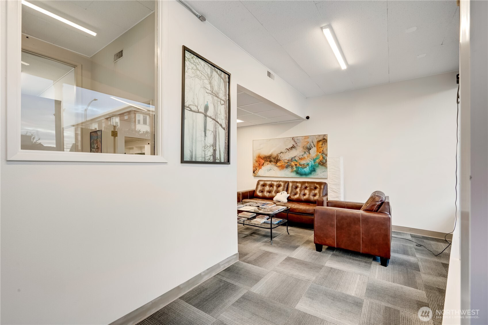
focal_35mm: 16
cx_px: 244
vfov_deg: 72.0
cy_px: 162
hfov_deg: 95.0
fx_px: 224
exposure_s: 1/100
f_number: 18
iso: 400
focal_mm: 16.5
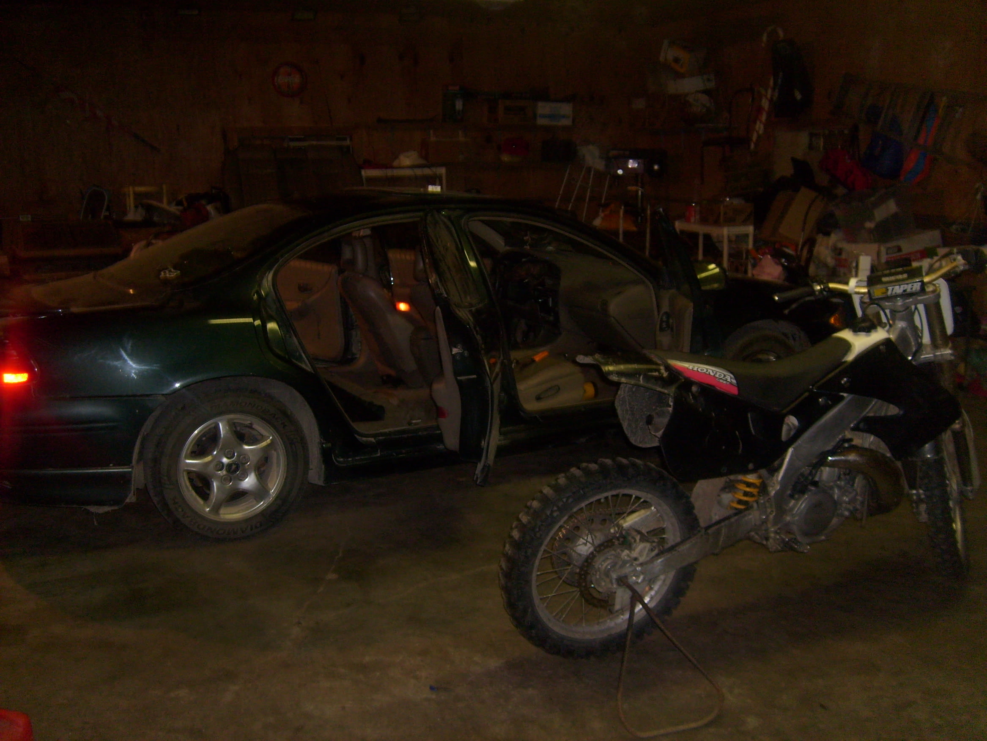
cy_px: 370
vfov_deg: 40.7
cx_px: 494
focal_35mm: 35
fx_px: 998
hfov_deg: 52.6
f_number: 2.8
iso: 80
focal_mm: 5.8
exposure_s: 1/45
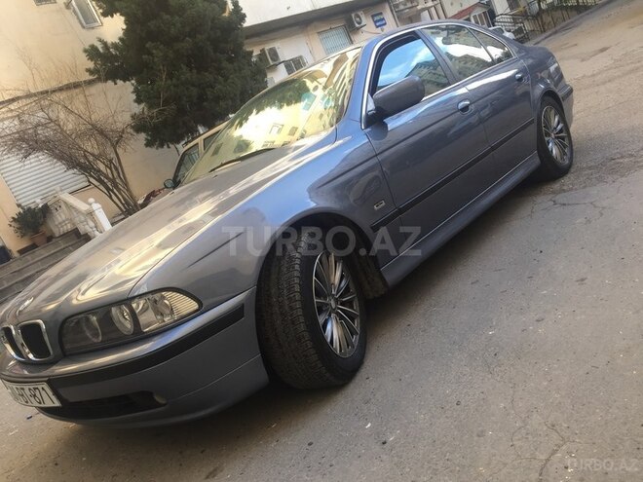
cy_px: 241
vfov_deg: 48.2
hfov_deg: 61.7
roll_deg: +24.6
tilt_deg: -11.5
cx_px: 322
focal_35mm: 29
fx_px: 539
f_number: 2.2
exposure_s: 1/105
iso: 32
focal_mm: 4.15
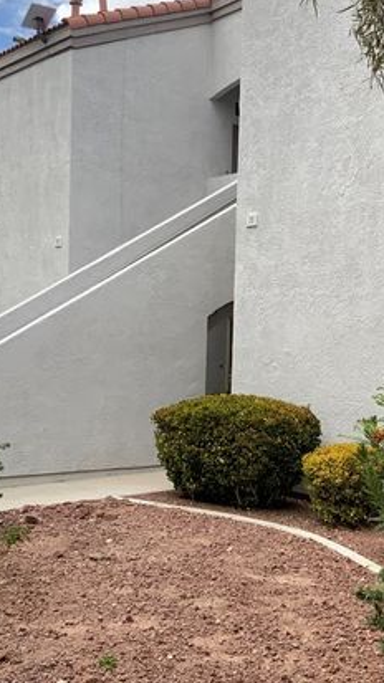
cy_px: 363
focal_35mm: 51
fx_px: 924
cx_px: 271
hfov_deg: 23.3
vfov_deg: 40.6
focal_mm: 3
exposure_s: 1/599
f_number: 1.8
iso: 16
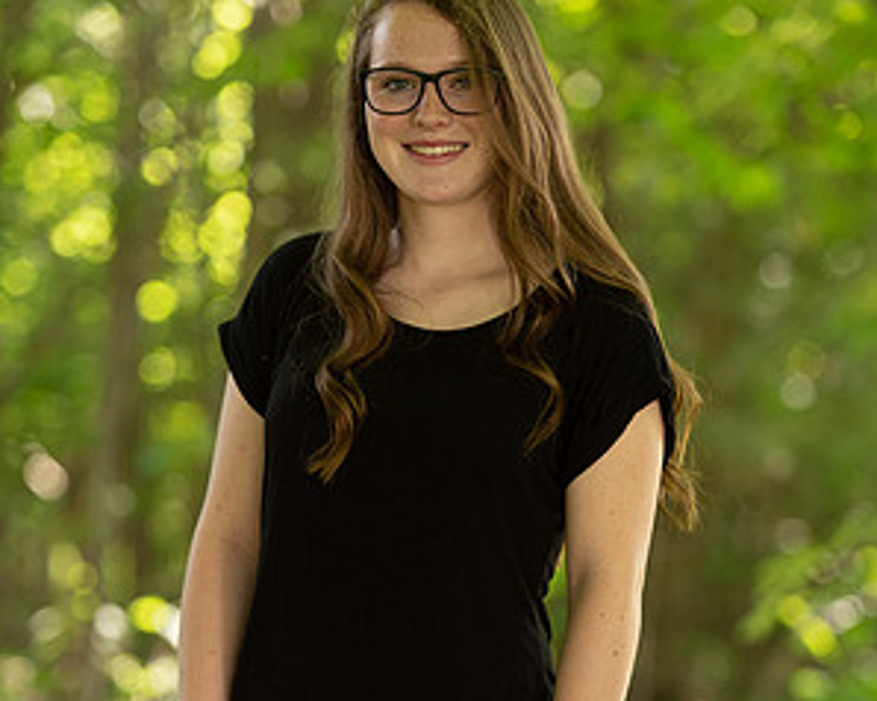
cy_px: 495
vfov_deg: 8.9
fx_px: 4487
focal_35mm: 173
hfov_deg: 11.2
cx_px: 438
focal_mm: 122
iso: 400
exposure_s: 1/200
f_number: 2.8
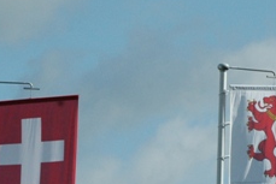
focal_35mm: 419
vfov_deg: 3.3
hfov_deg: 4.9
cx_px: 45
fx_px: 3214
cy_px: 166
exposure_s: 1/1600
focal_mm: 100
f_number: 10
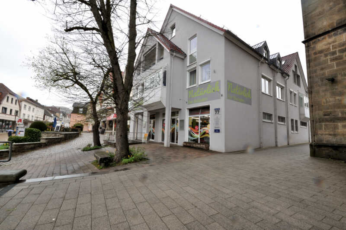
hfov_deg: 100.5
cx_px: 173
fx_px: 144
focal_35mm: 15
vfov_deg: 77.2
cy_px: 115
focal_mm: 10
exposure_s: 1/6
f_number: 20
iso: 200
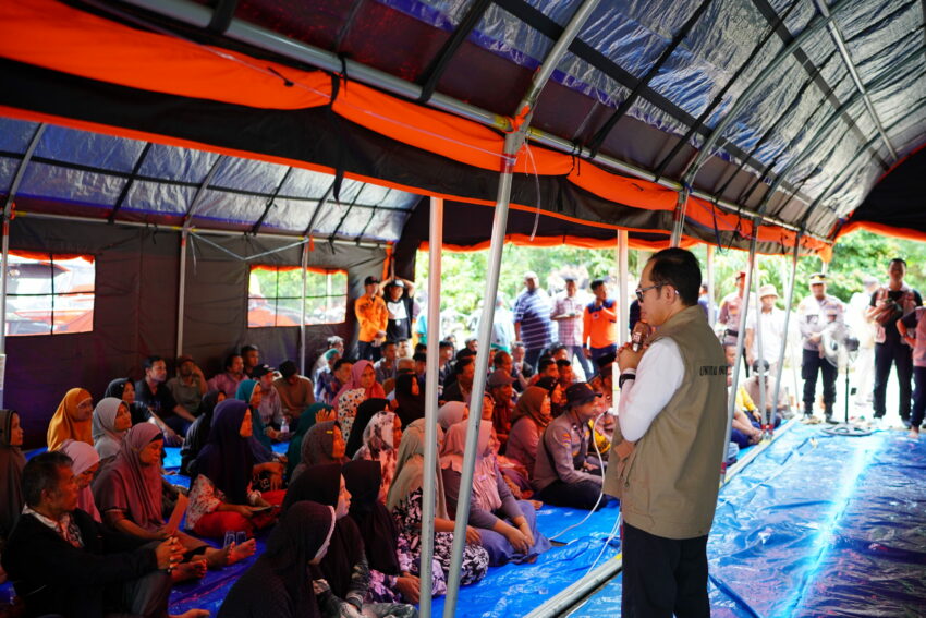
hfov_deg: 54.4
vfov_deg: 37.9
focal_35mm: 35
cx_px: 463
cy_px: 309
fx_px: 900
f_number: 2.5
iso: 400
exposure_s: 1/160
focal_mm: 35
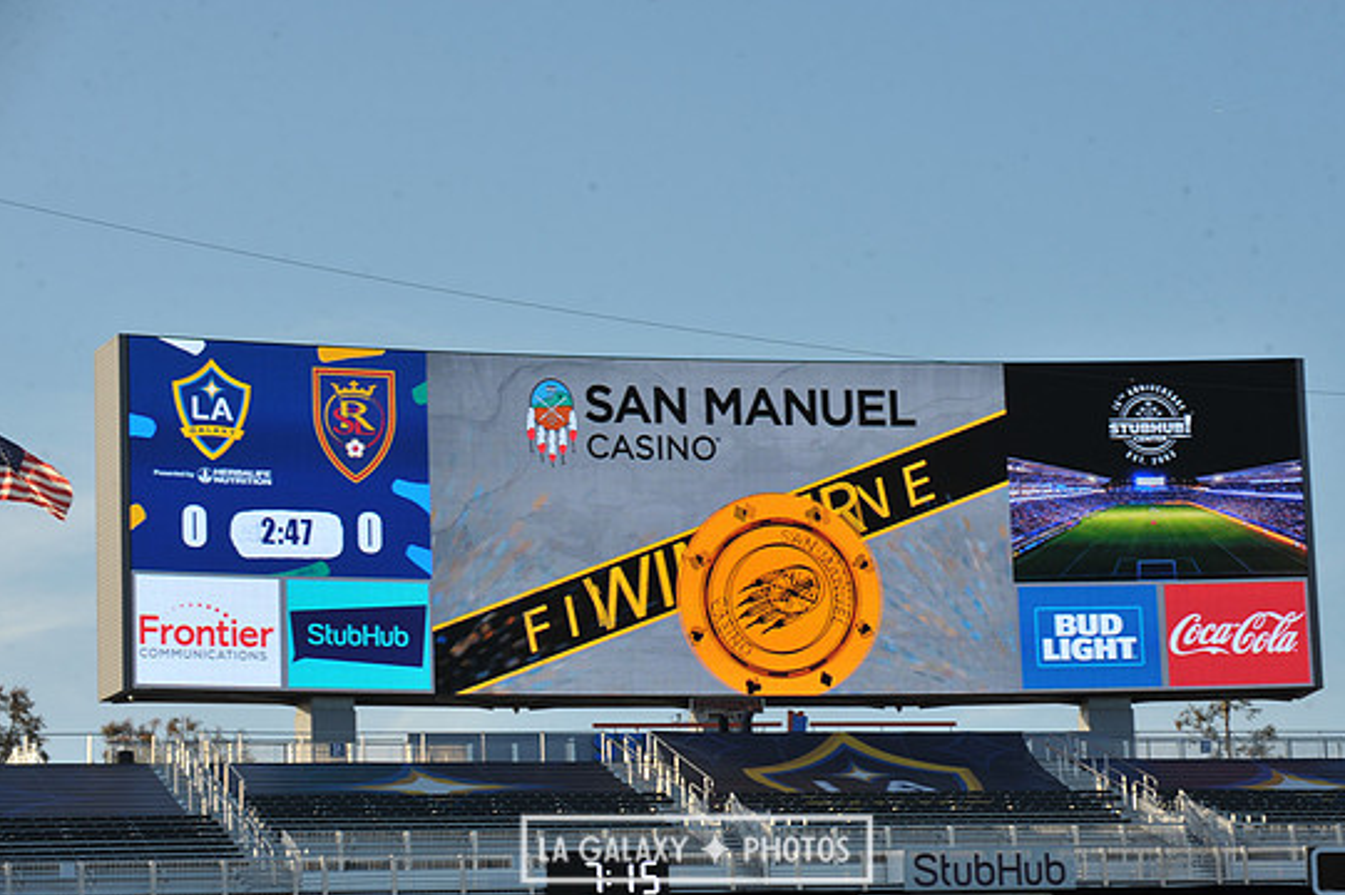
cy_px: 475
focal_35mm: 118
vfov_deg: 11.6
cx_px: 696
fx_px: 4406
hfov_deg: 17.4
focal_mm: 110
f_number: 10
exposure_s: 1/400
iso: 400
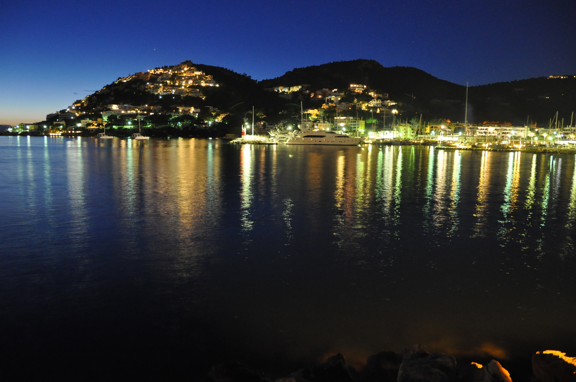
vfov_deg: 46.3
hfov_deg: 65.5
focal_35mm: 28
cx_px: 292
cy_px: 196
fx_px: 447
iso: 1600
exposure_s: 3
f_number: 3.5
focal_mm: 18
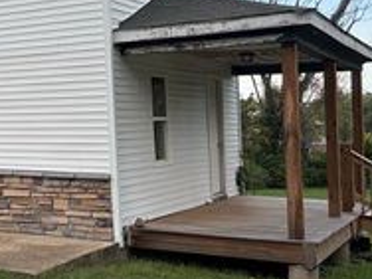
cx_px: -97
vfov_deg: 21.2
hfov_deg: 24.9
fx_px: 742
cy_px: 92
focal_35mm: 69
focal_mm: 5.96
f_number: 1.6
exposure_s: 1/1217
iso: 64
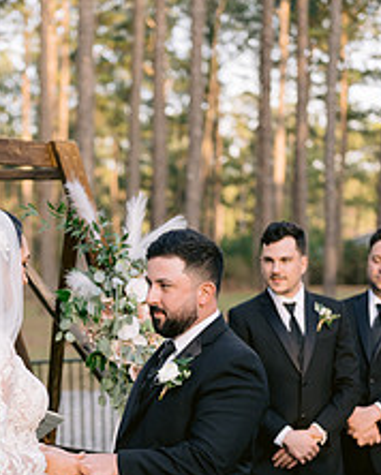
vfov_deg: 19.8
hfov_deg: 16.1
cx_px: 75
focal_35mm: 95
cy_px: 407
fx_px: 1337
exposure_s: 1/800
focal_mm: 50
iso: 400
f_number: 2.2
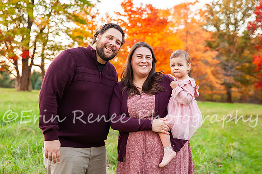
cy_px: 94
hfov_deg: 29.4
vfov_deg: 19.8
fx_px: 499
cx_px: 122
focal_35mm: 69
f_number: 3.5
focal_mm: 58
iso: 800
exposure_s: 1/200
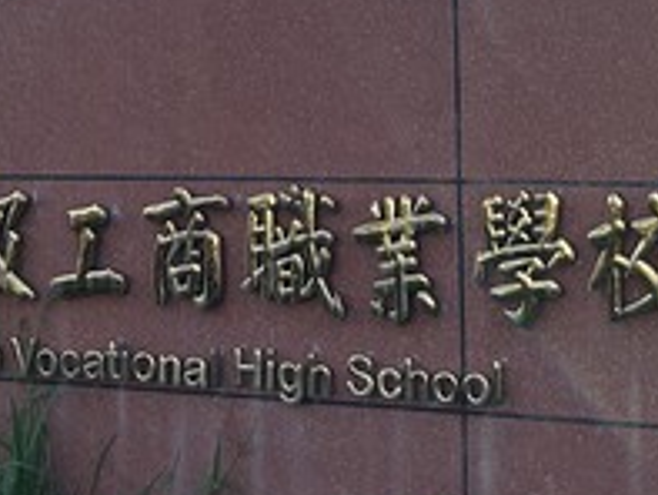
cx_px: 404
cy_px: -299
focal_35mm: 103
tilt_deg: +8.7
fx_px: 1959
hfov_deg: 19.0
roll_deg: +1.2
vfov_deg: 13.4
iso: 50
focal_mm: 5.7
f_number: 1.5
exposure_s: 1/2404
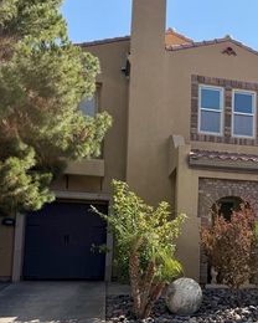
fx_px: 430
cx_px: 231
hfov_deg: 31.9
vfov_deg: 40.7
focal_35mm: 45
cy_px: 211
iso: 100
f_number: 1.78
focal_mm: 6.76
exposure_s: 1/3953
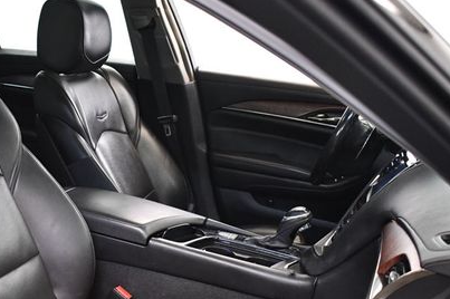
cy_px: 200
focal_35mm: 54
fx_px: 674
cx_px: 131
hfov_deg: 36.3
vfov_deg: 24.9
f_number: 3.8
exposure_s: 1/100
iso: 3200
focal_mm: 23
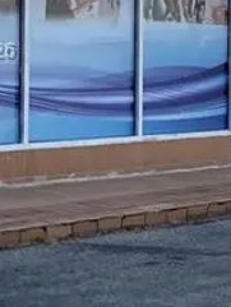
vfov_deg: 13.3
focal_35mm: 147
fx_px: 1307
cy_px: 52
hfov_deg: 9.7
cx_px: 399
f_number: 1.8
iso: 32
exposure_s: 1/1629
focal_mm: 4.25
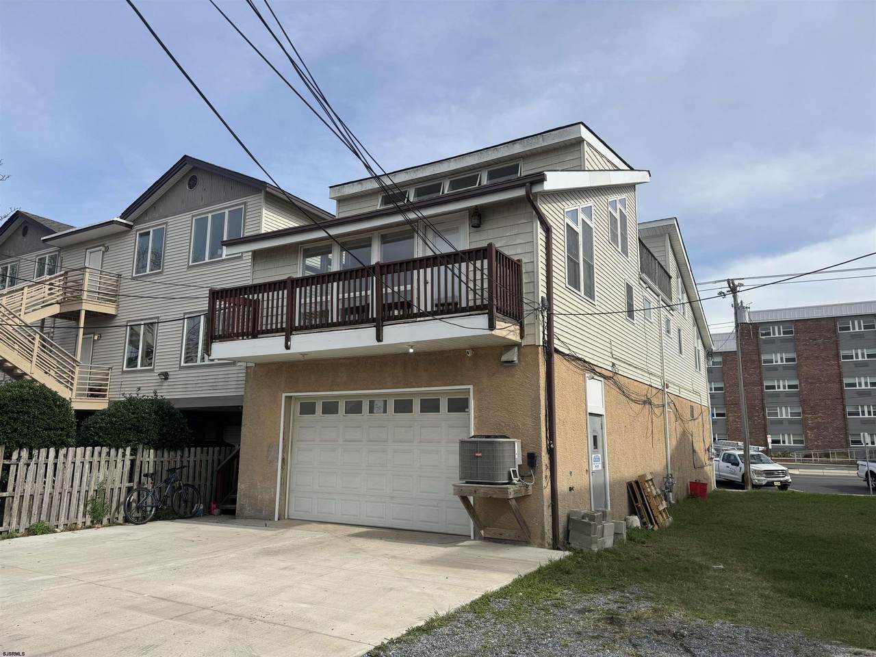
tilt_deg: +10.0
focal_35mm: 24
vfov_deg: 56.8
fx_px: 607
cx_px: 438
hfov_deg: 71.6
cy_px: 328
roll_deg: -0.8
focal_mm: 6.76
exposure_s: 1/4950
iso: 80
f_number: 1.78
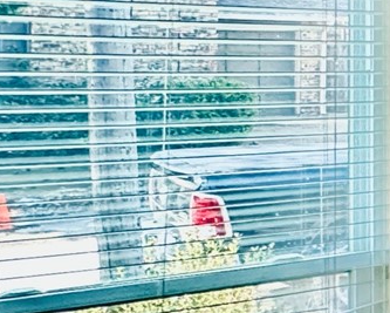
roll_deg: -0.7
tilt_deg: -1.3
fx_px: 970
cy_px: 63
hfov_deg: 11.5
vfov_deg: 18.1
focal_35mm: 84
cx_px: 1175
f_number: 2.2
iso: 320
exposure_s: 1/60
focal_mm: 2.22
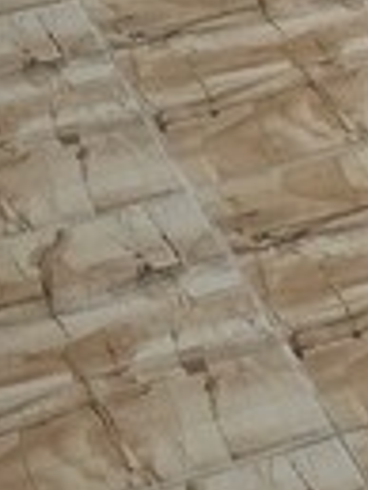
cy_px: -627
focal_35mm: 183
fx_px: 2590
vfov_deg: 9.7
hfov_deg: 8.1
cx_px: 379
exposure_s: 1/100
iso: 1000
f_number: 1.7
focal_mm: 6.3
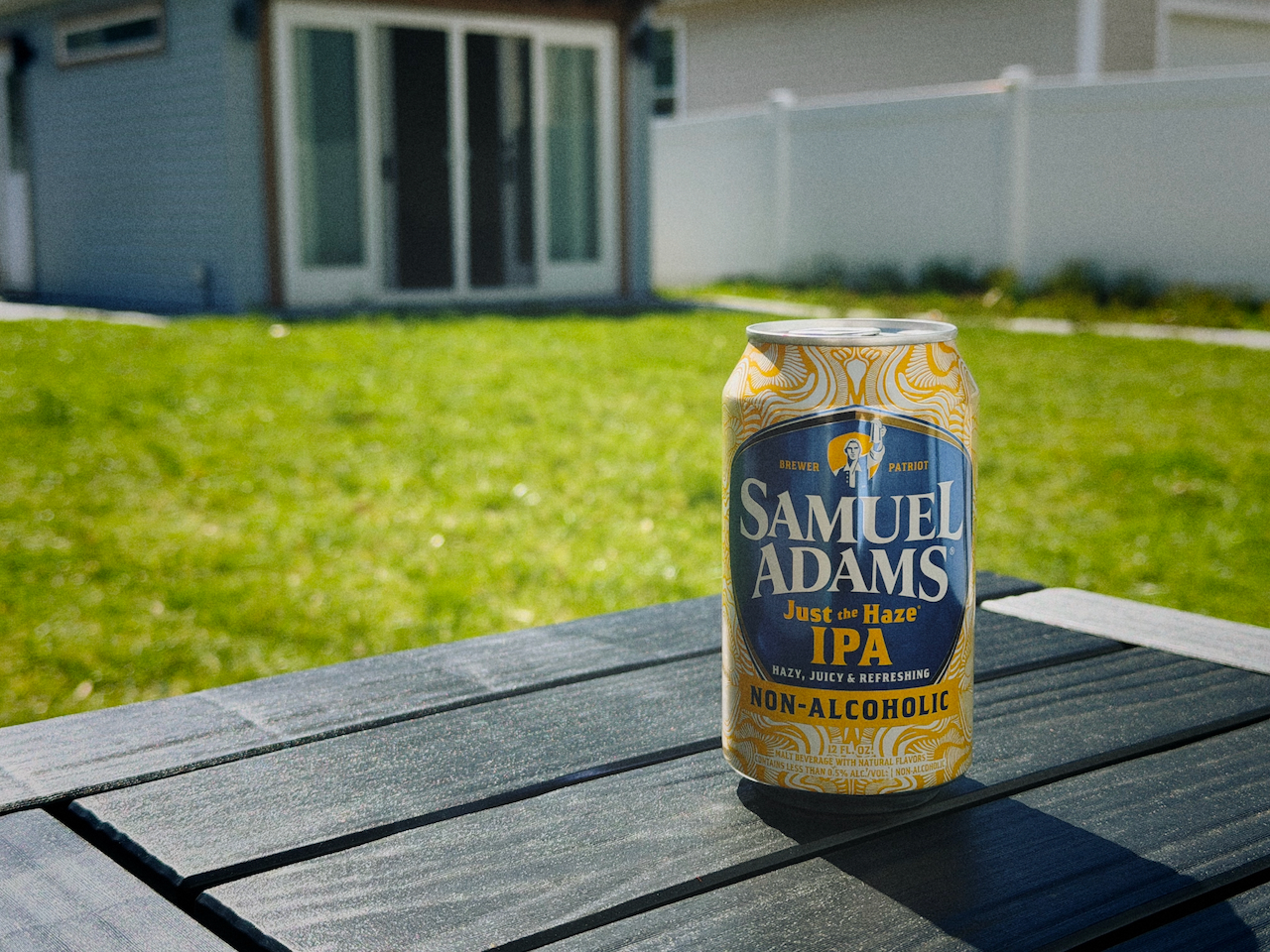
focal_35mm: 48
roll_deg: -0.4
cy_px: 476
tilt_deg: -8.5
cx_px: 635
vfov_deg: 30.3
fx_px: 1761
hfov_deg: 39.7
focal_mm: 6.76
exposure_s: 1/2976
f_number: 1.78
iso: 80
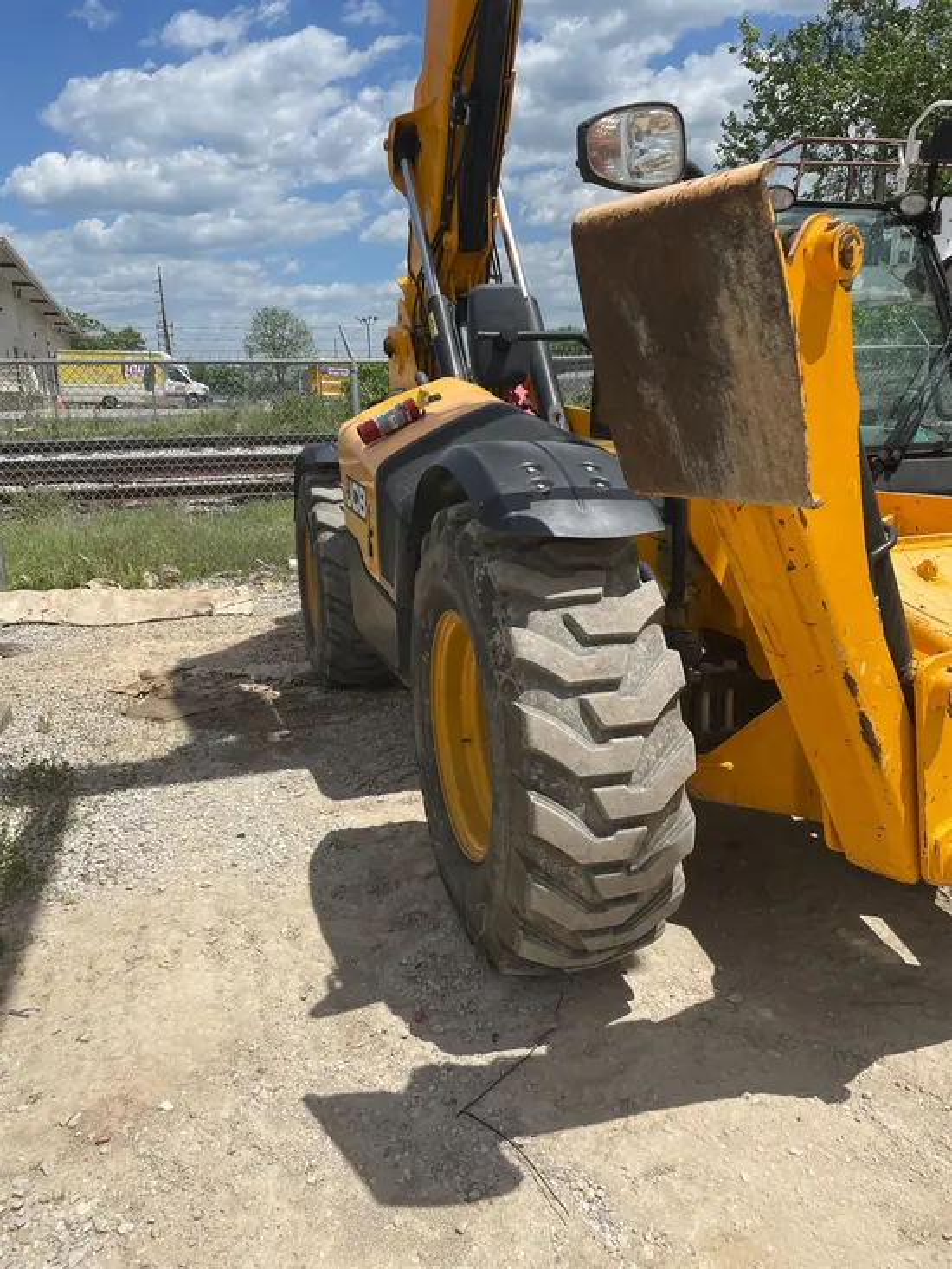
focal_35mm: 26
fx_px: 953
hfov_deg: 53.1
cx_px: 476
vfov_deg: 67.3
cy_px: 634
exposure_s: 1/5814
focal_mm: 4.2
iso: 50
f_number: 1.6
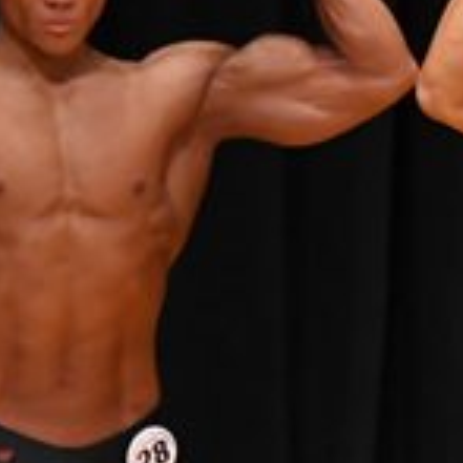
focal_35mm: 1213
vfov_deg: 1.4
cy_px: 476
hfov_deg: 1.4
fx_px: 18356
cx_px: 937
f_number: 5.6
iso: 4000
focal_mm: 180
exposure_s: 1/400
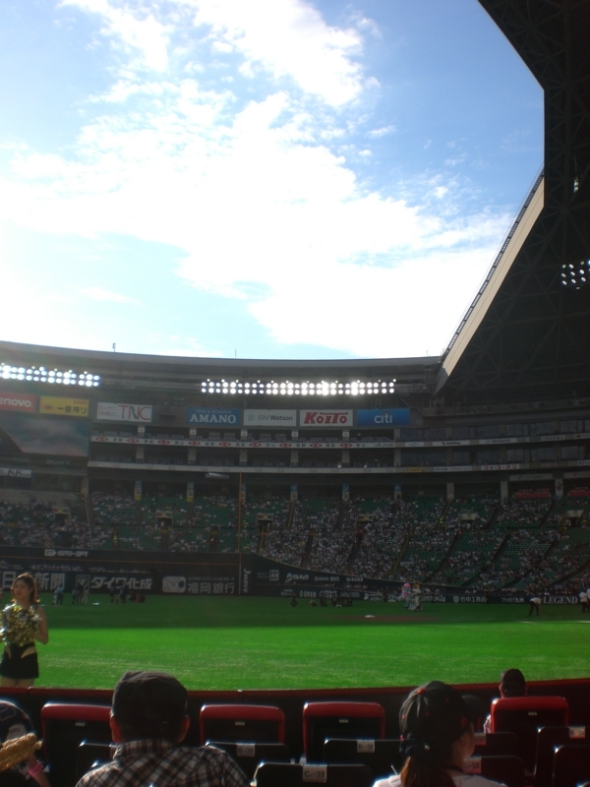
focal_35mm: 38
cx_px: 295
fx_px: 864
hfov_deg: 37.7
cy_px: 394
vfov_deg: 49.0
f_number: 4.4
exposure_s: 1/500
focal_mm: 6.3
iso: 50
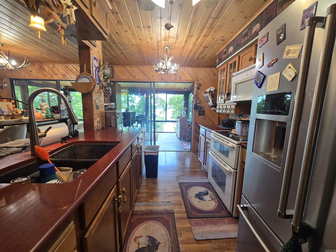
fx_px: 126
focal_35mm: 13
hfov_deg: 106.2
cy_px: 126
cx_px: 168
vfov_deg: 89.9
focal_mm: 2.2
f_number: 2.2
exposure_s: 1/60
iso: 160
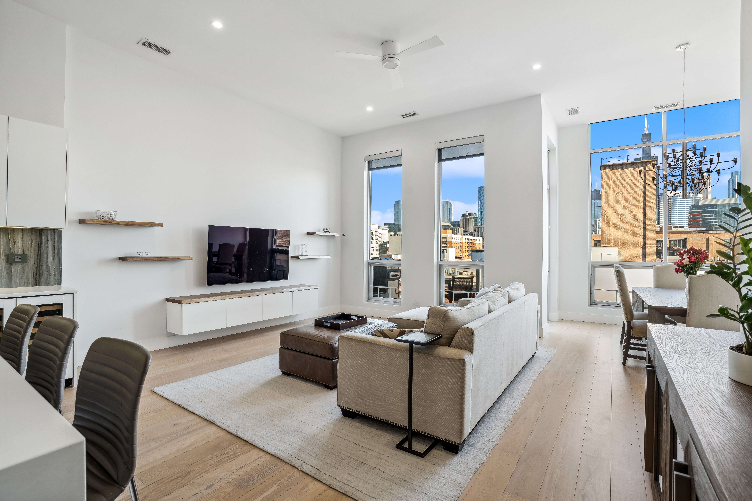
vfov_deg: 73.7
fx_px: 334
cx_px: 376
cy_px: 250
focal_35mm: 16
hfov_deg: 96.7
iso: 320
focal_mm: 16
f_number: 8
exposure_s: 1/40
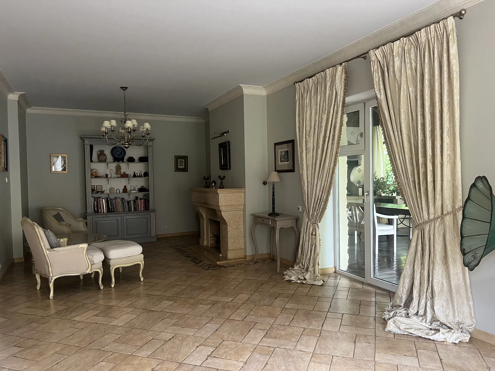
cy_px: 186
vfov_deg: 53.1
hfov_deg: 67.3
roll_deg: +2.1
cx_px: 248
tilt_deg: -2.1
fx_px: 372
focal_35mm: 26
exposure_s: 1/60
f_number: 1.5
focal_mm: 5.7
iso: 250
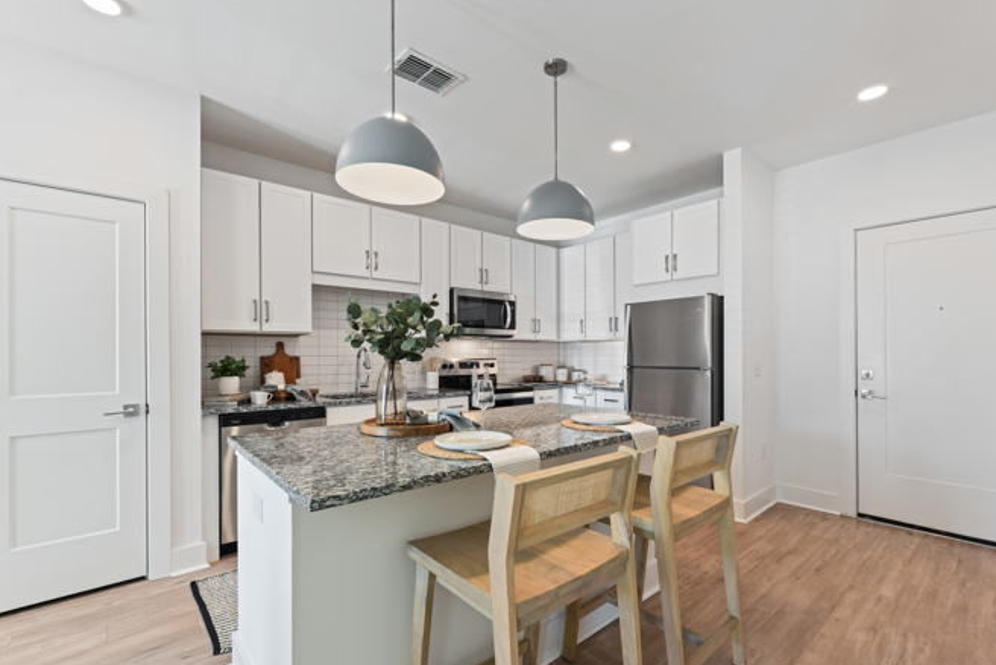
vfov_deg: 73.8
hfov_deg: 96.7
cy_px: 344
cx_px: 506
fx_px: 443
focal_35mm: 16
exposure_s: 1/10
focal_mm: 15
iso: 400
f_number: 8
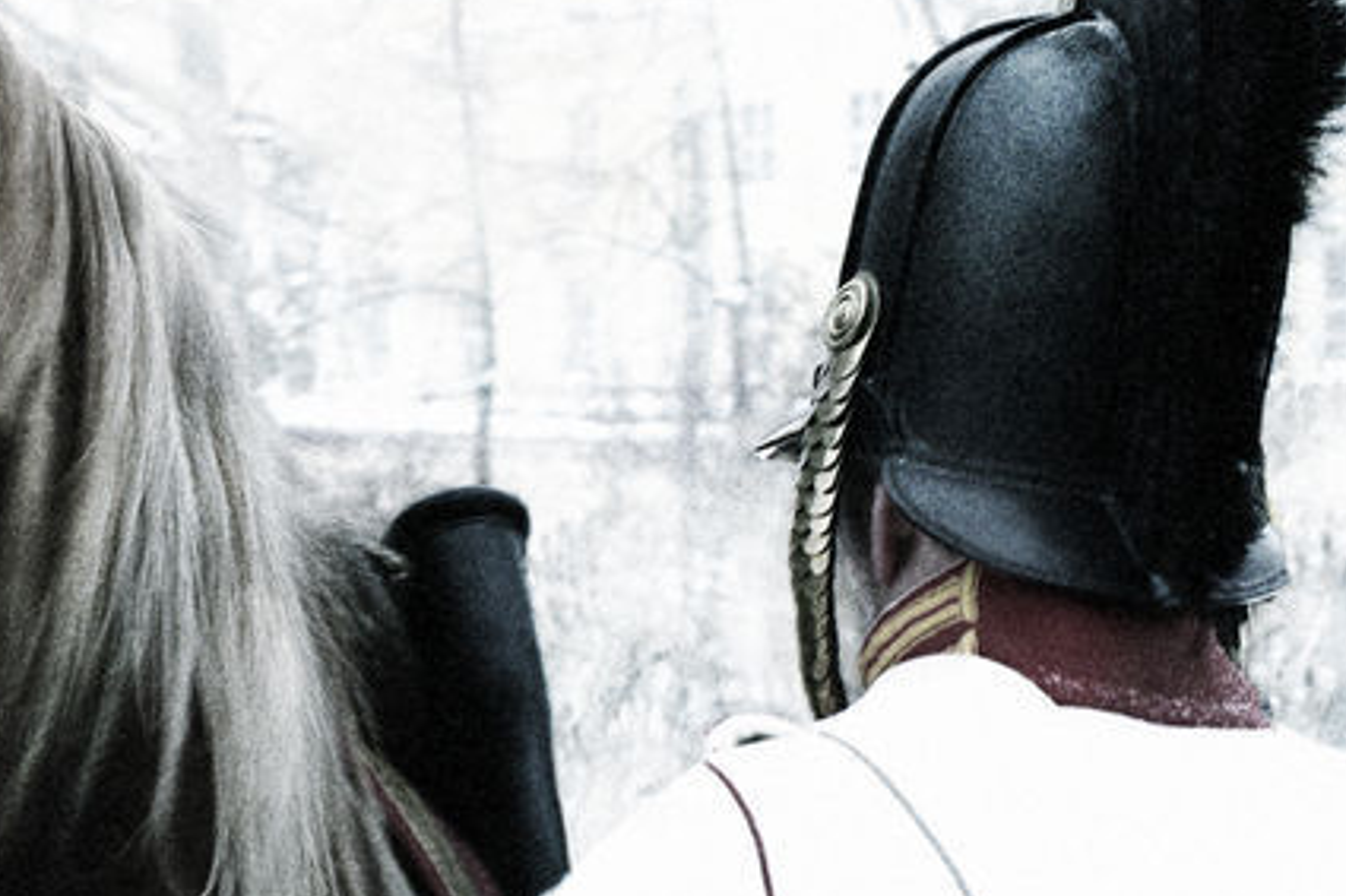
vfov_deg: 12.3
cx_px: 111
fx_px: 4150
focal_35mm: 111
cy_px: 671
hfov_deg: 18.1
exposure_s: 1/15
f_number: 6.7
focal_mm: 35
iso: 200
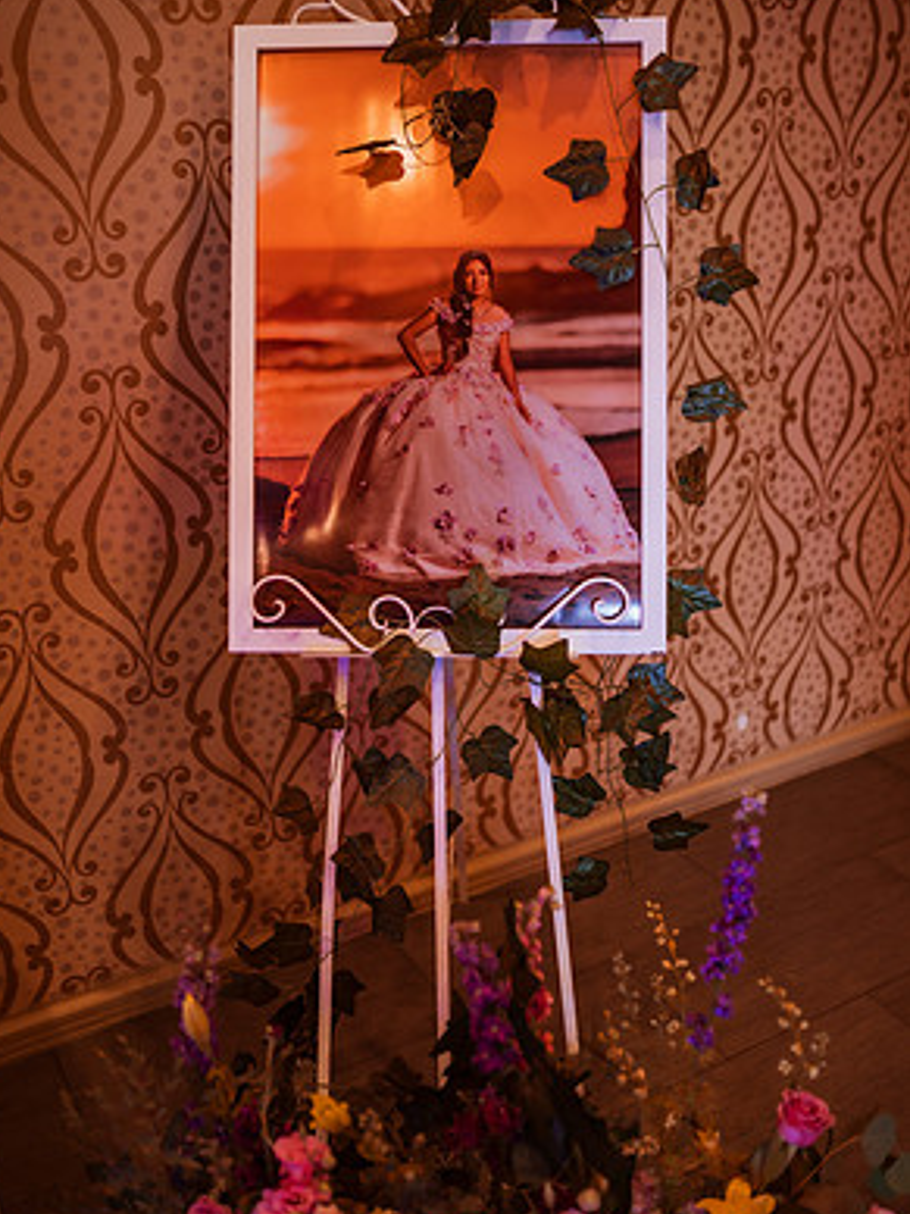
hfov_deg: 36.8
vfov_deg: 47.9
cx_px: 446
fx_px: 1367
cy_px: 610
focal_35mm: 39
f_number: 1.4
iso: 160
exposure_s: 1/125
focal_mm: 35
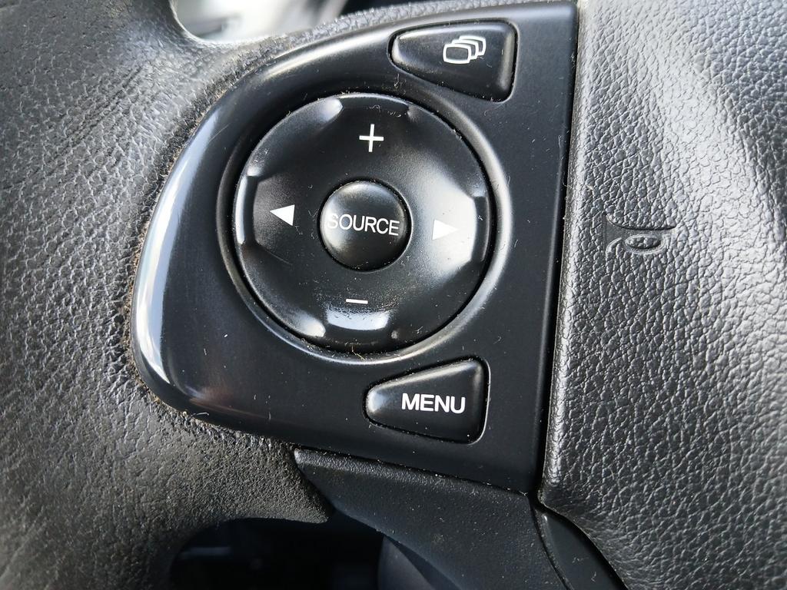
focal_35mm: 26
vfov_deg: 53.1
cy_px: 295
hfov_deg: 67.3
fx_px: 591
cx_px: 394
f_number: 1.8
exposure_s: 1/60
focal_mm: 3.98
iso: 160
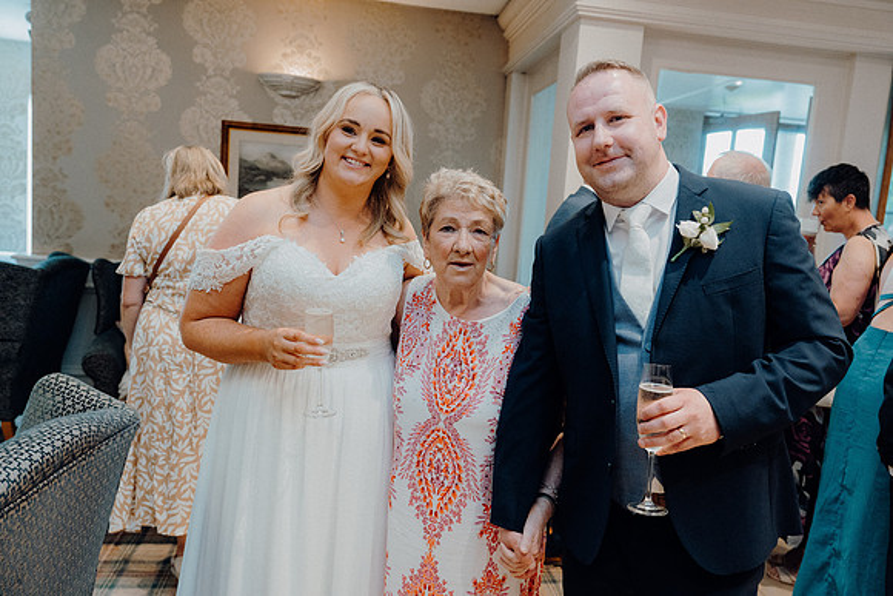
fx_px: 719
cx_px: 446
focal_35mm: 29
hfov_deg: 63.6
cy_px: 298
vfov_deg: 45.0
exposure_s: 1/160
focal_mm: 29
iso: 2500
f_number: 3.5
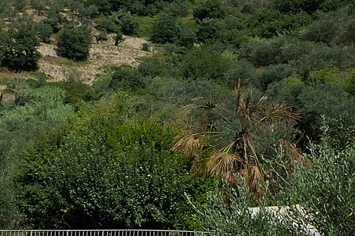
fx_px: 552
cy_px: 112
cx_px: -164
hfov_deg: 26.7
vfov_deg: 24.2
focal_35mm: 56
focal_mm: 12
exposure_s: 1/100
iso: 200
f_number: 20
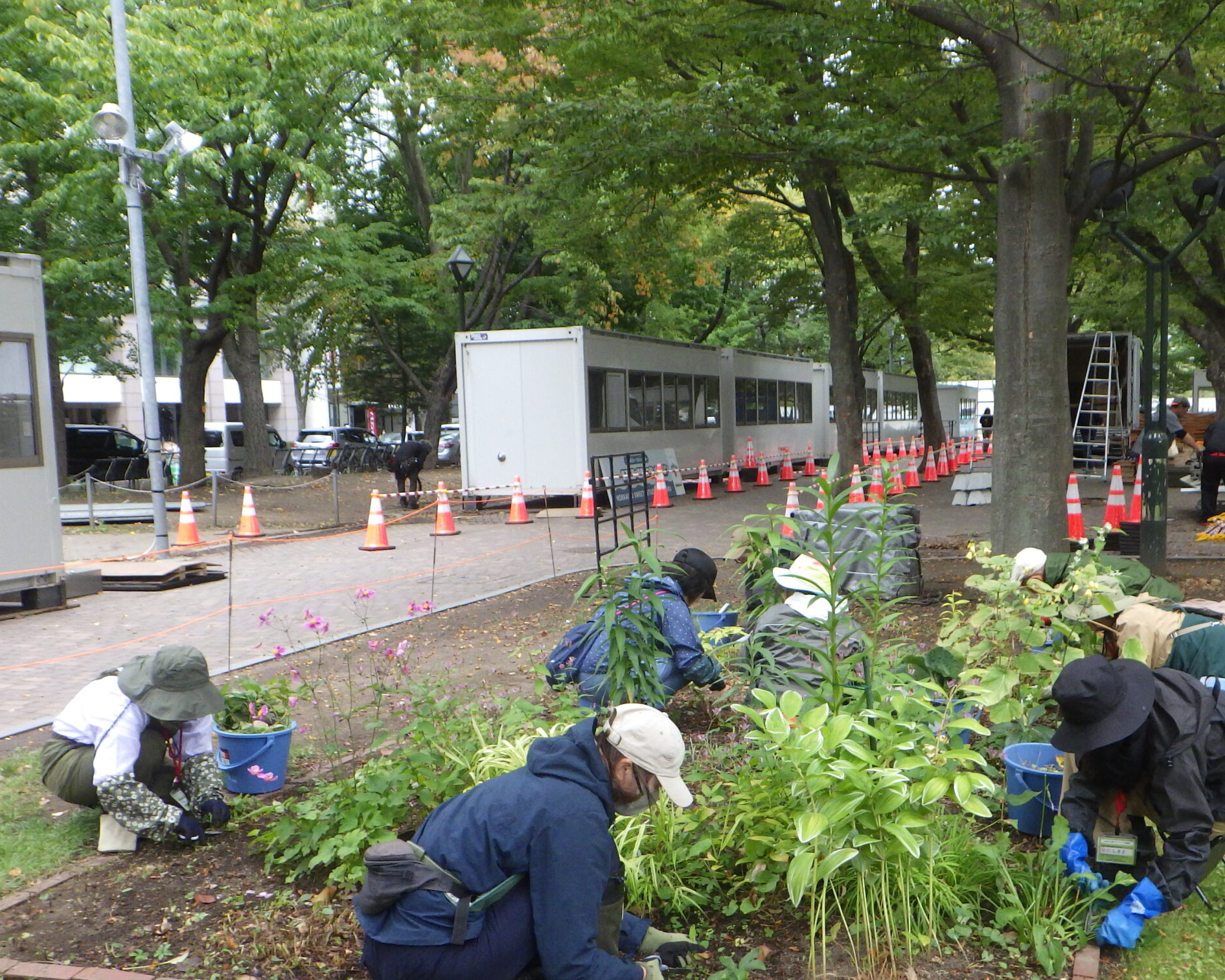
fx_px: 1342
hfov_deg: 48.8
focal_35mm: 37
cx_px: 733
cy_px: 587
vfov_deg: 40.0
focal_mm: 5
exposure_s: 1/45
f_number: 3.5
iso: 125
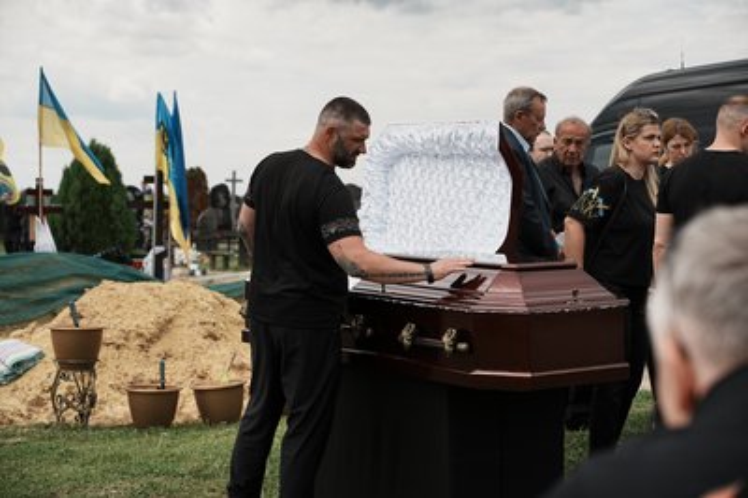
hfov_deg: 27.0
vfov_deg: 18.2
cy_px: 249
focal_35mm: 75
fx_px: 1557
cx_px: 374
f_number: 5
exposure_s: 1/1000
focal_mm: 75
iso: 100
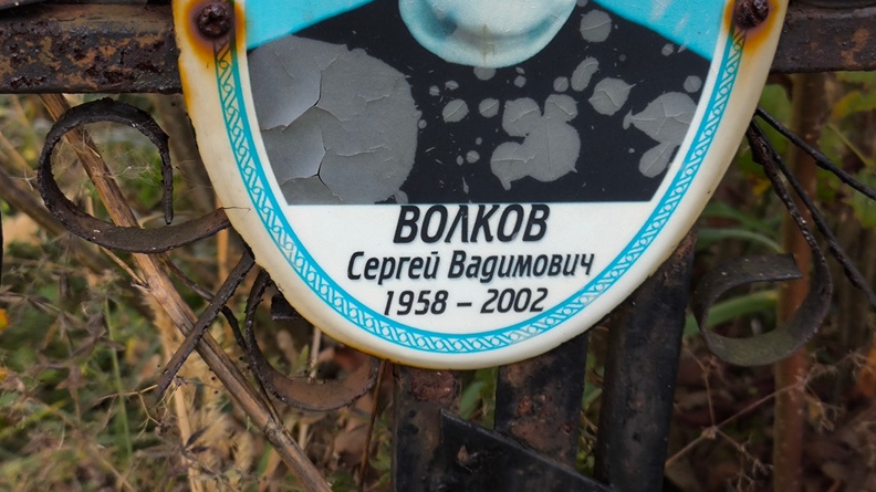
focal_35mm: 55
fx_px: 1277
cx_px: 436
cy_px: 180
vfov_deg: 21.8
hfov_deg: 37.9
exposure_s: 1/120
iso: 64
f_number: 1.7
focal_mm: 4.71
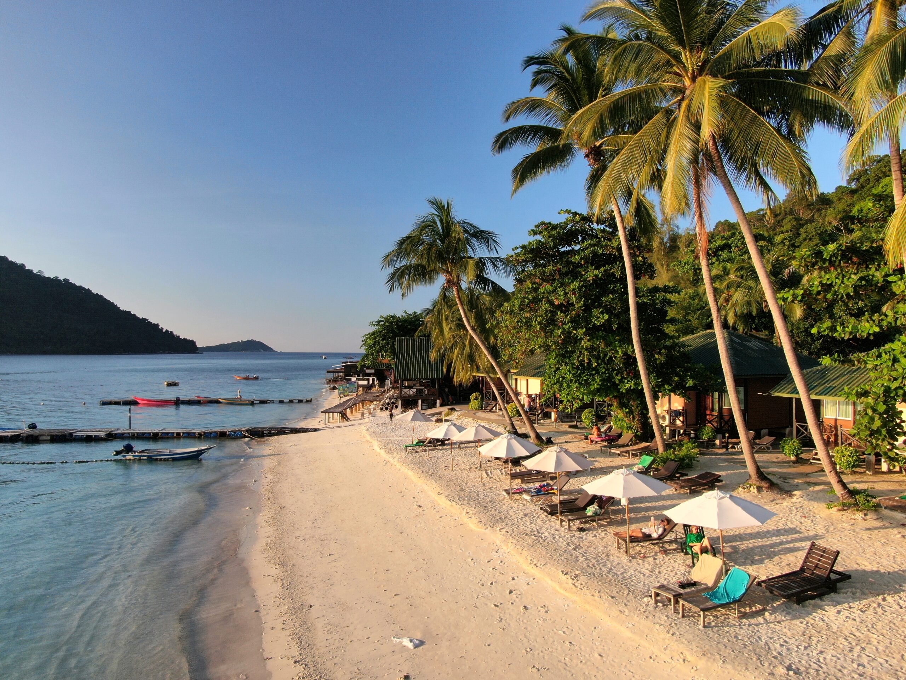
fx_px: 628
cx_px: 453
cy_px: 340
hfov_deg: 71.6
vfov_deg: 56.8
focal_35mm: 24
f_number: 2.8
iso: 110
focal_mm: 4.39
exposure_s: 1/200
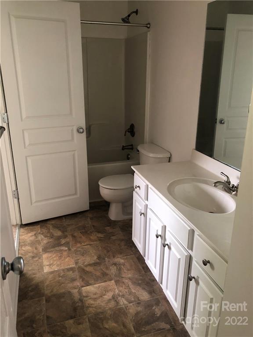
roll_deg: +0.0
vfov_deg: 63.4
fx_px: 273
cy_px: 168
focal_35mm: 28
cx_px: 126
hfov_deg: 49.7
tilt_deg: -19.2
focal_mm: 3.99
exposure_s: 1/15
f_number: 1.8
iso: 80
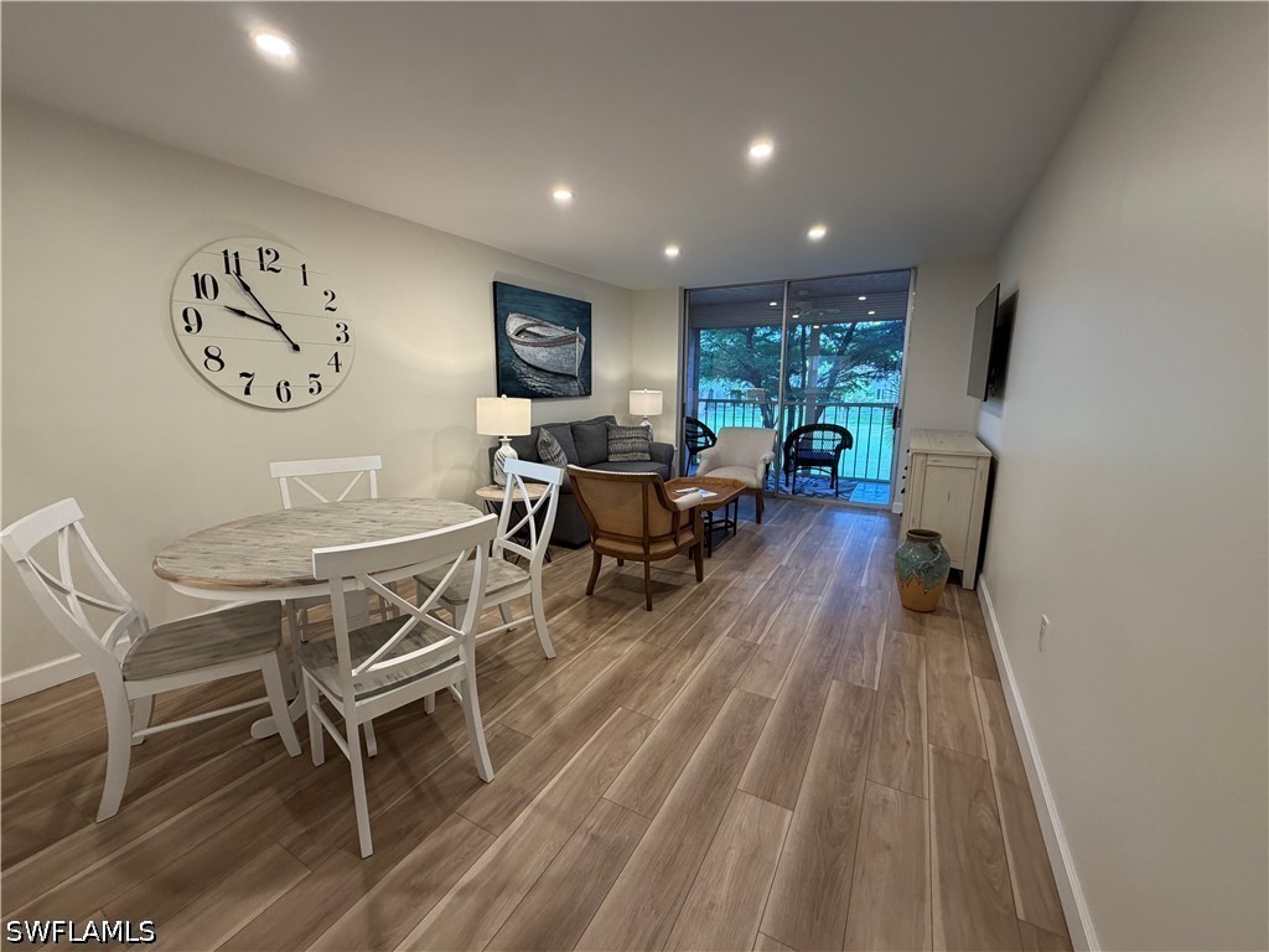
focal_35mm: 14
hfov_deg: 102.1
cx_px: 634
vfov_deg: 85.7
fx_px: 513
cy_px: 476
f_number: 2.2
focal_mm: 2.22
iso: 250
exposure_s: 1/120
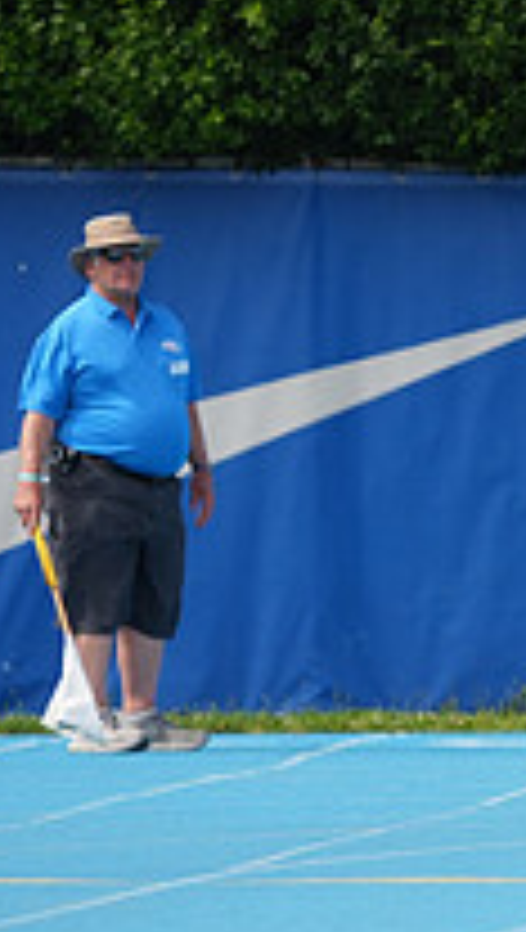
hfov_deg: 1.4
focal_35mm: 880
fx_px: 21740
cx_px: 1277
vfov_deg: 2.5
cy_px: 484
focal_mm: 300
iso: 500
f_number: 6.3
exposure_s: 1/1000
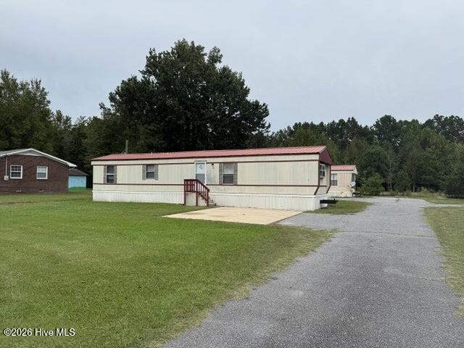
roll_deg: -0.6
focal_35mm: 24
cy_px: 174
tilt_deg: +1.5
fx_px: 322
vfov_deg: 56.8
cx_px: 232
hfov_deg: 71.6
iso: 80
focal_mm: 6.76
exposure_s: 1/3597
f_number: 1.78
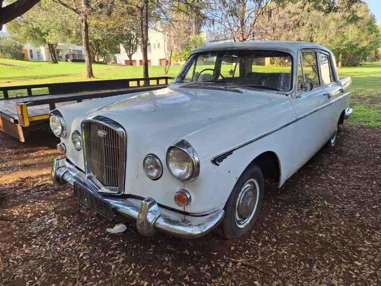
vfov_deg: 58.9
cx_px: 190
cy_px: 143
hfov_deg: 73.9
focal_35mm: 23
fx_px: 253
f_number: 1.8
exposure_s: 1/334
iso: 40
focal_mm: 5.54
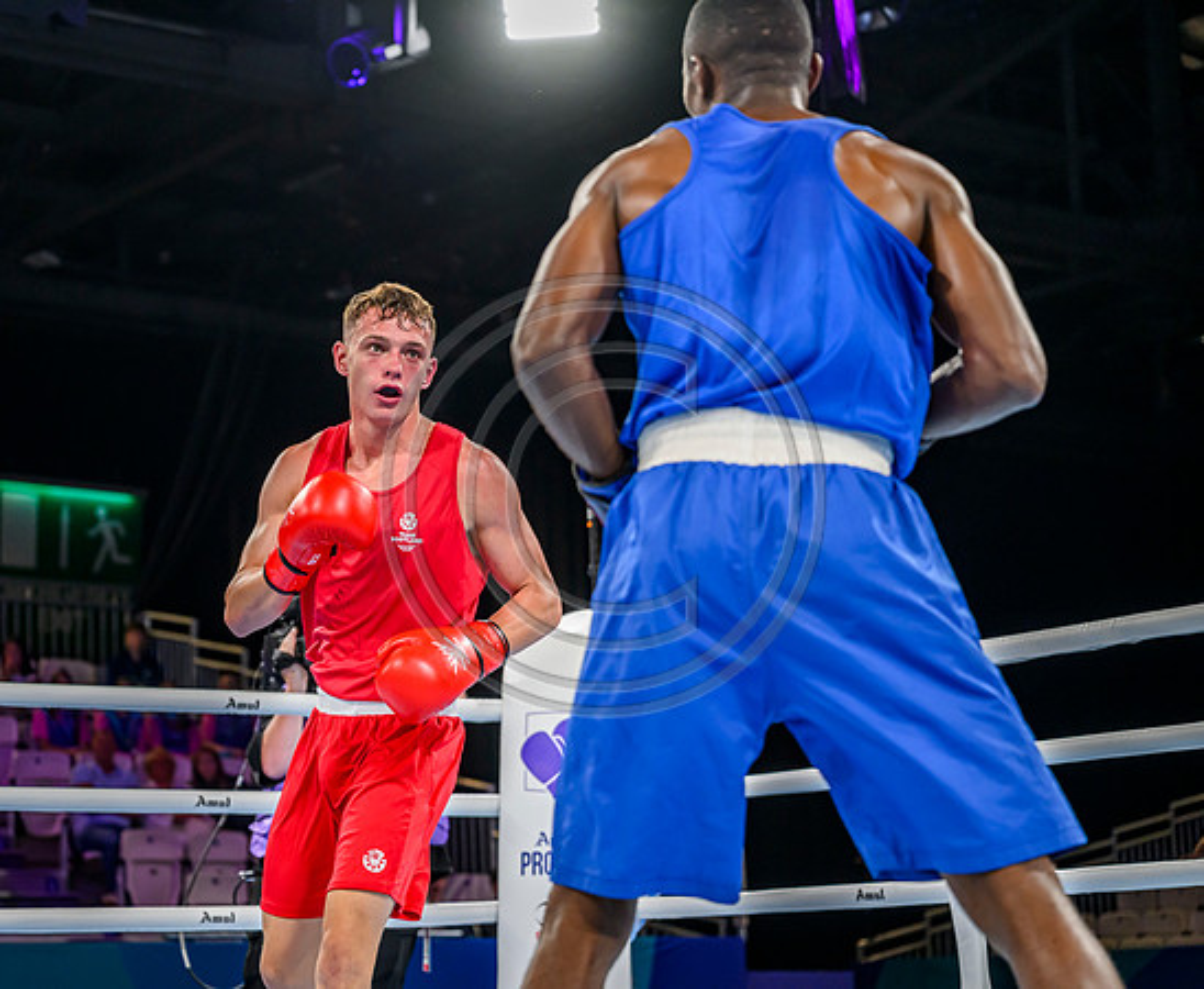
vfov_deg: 19.5
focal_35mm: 80
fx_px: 2883
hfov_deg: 23.5
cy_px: 494
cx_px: 463
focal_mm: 70
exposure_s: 1/1600
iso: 2000
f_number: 3.2
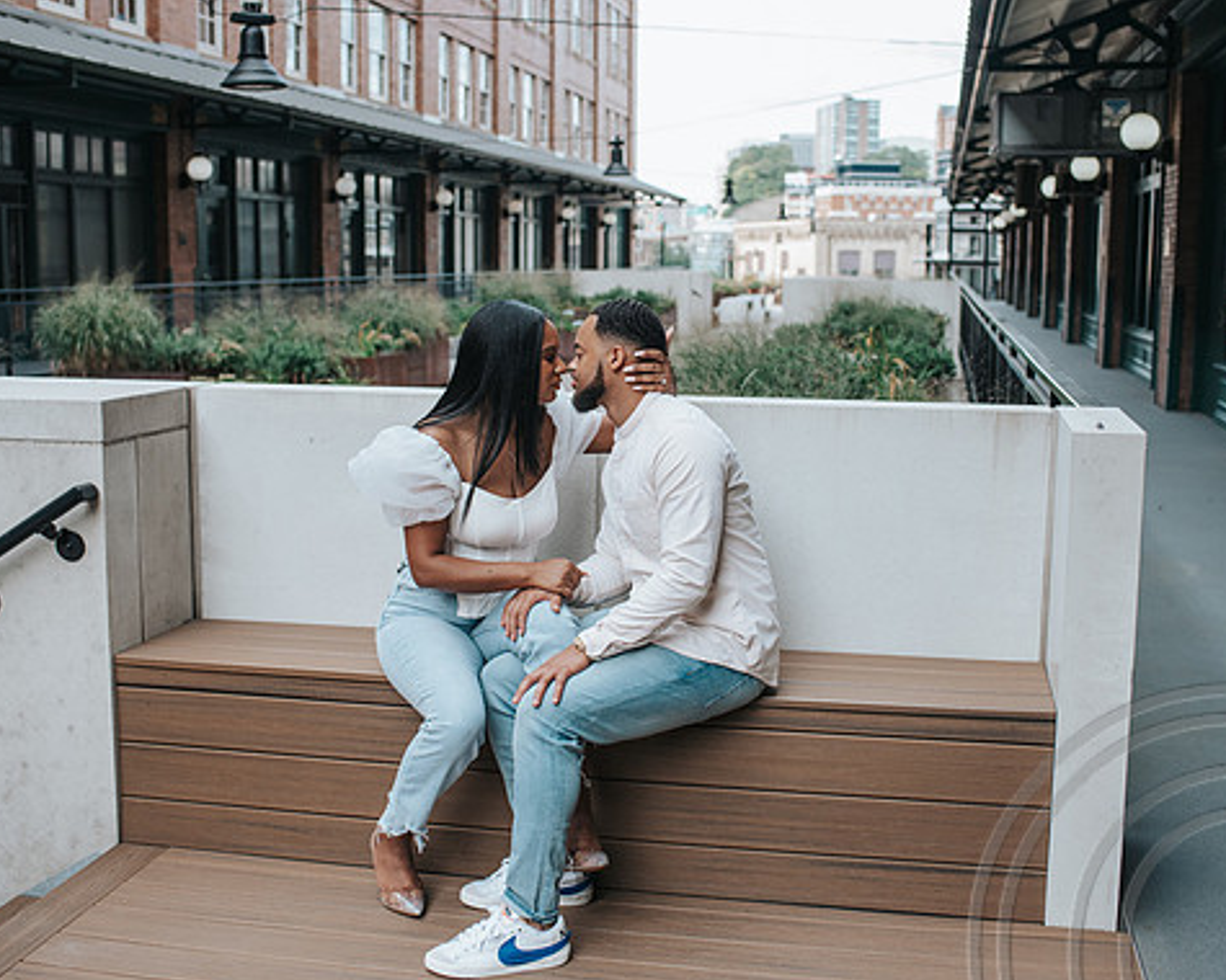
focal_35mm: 43
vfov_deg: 34.9
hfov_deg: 42.9
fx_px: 1560
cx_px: 613
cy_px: 467
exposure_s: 1/640
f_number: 3.2
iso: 640
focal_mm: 35
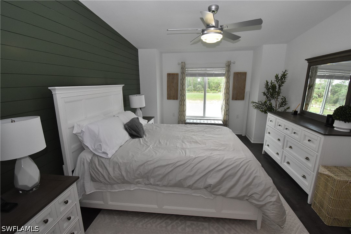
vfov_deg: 77.4
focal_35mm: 15
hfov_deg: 100.4
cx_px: 176
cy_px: 117
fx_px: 146
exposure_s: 1/200
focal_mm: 10
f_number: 9
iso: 1600
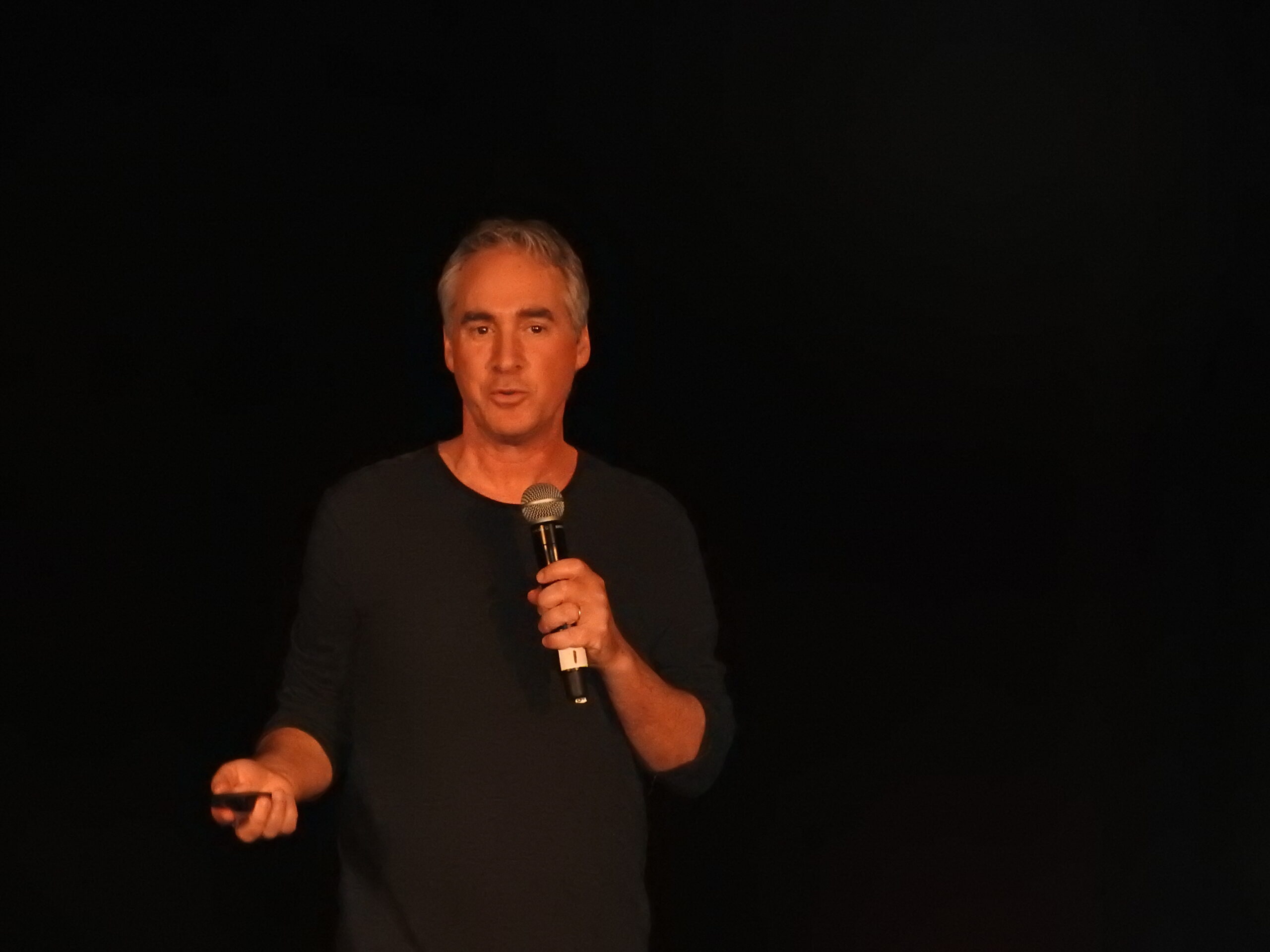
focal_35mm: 300
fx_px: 11006
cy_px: 476
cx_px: 635
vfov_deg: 5.0
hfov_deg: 6.6
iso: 1600
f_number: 5.5
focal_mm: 53.7
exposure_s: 1/125
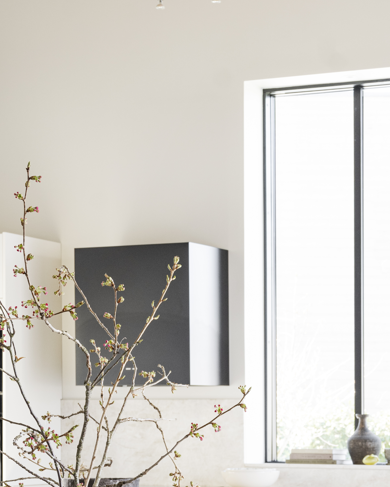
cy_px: 492
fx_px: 1457
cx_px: 288
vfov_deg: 18.5
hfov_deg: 15.2
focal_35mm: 101
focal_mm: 38
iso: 200
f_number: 5.6
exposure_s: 1/40
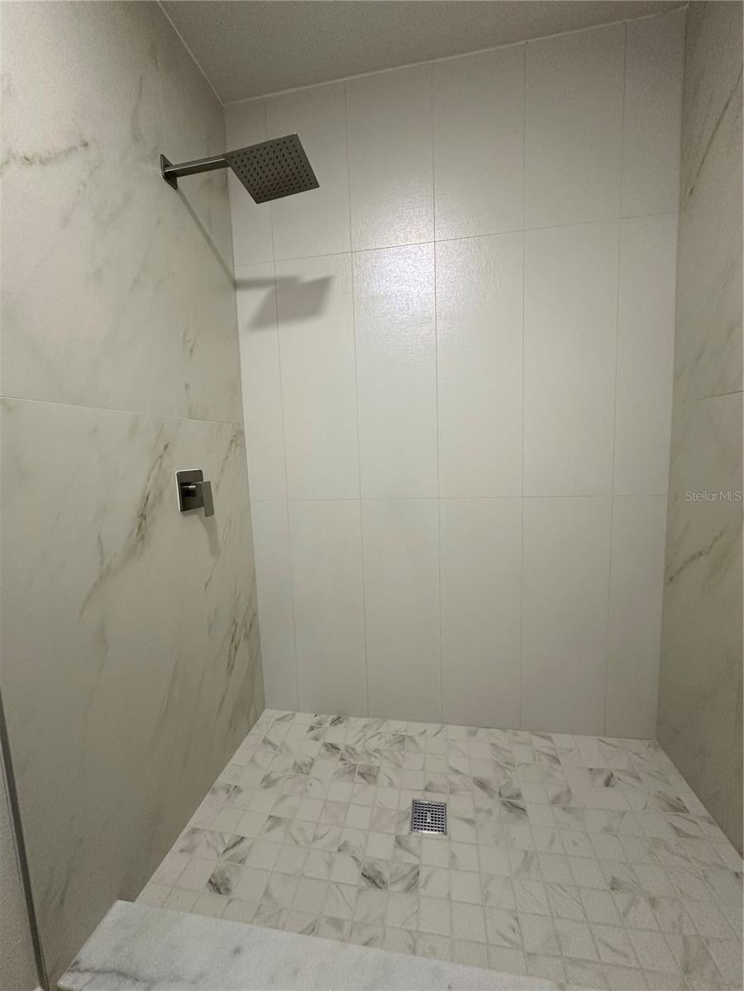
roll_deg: +1.6
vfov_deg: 102.1
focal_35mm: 14
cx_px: 372
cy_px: 496
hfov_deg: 85.7
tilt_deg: -6.3
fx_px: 401
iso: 250
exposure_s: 1/120
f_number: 2.2
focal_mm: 2.22
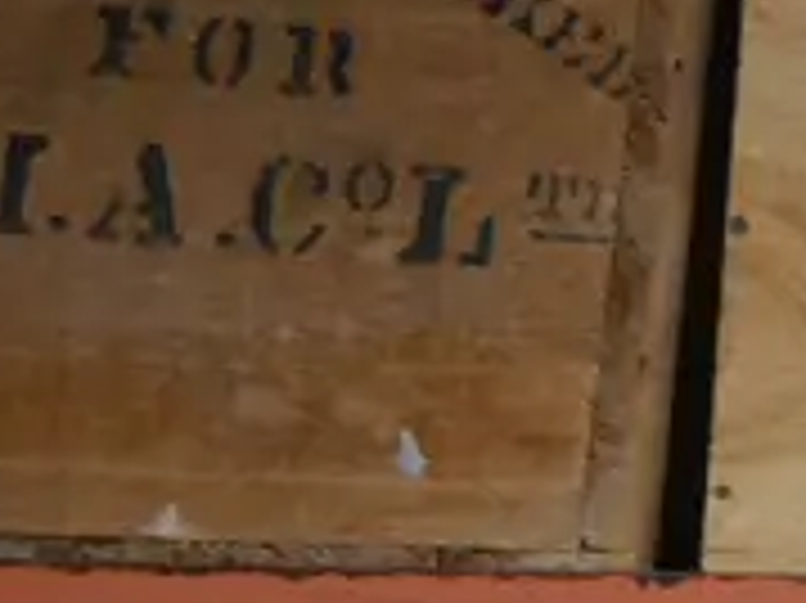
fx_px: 3723
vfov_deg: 9.1
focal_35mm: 160
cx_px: 2094
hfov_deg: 10.3
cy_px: -270
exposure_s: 1/60
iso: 250
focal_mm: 14
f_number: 3.5
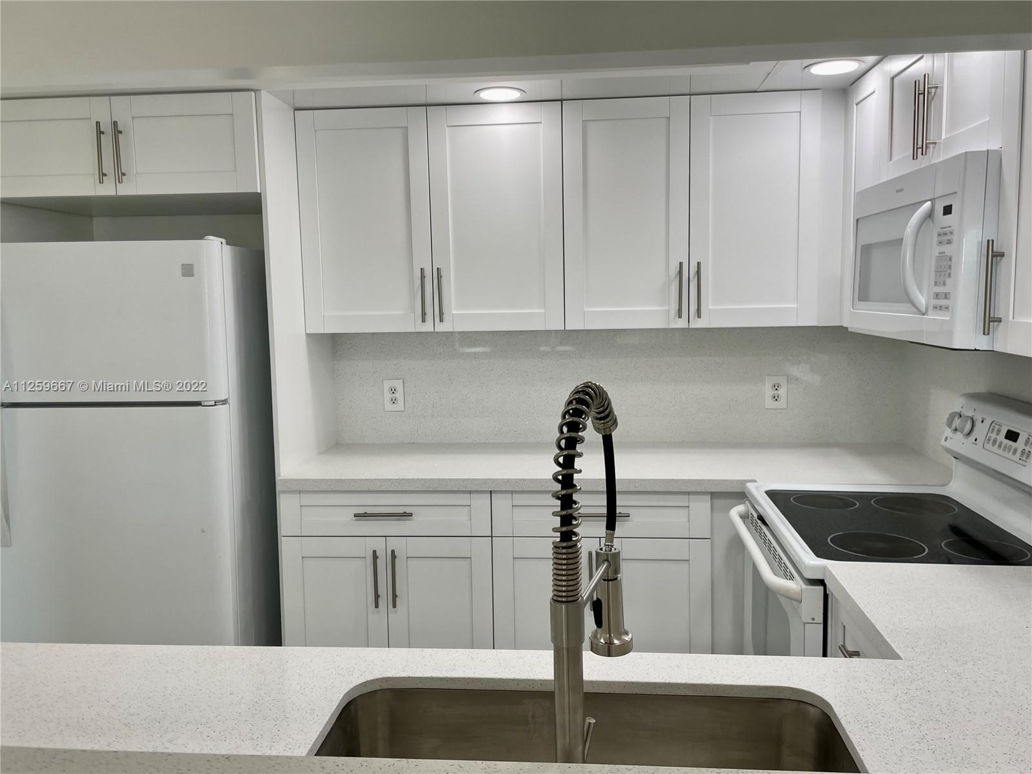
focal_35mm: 26
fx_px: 775
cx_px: 516
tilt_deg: -5.9
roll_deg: -0.5
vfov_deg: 53.1
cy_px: 387
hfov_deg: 67.3
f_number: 1.6
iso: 32
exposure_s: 1/171
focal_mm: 4.2
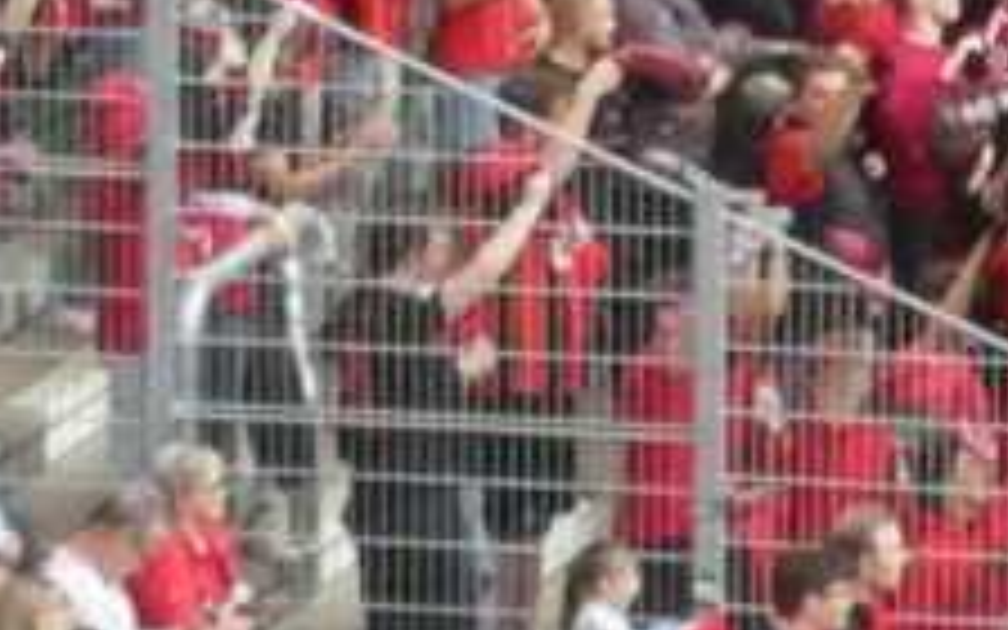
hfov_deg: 1.9
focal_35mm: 1082
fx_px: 29724
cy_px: -801
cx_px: 1616
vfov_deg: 1.2
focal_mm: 25.6
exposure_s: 1/80
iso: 640
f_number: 5.4
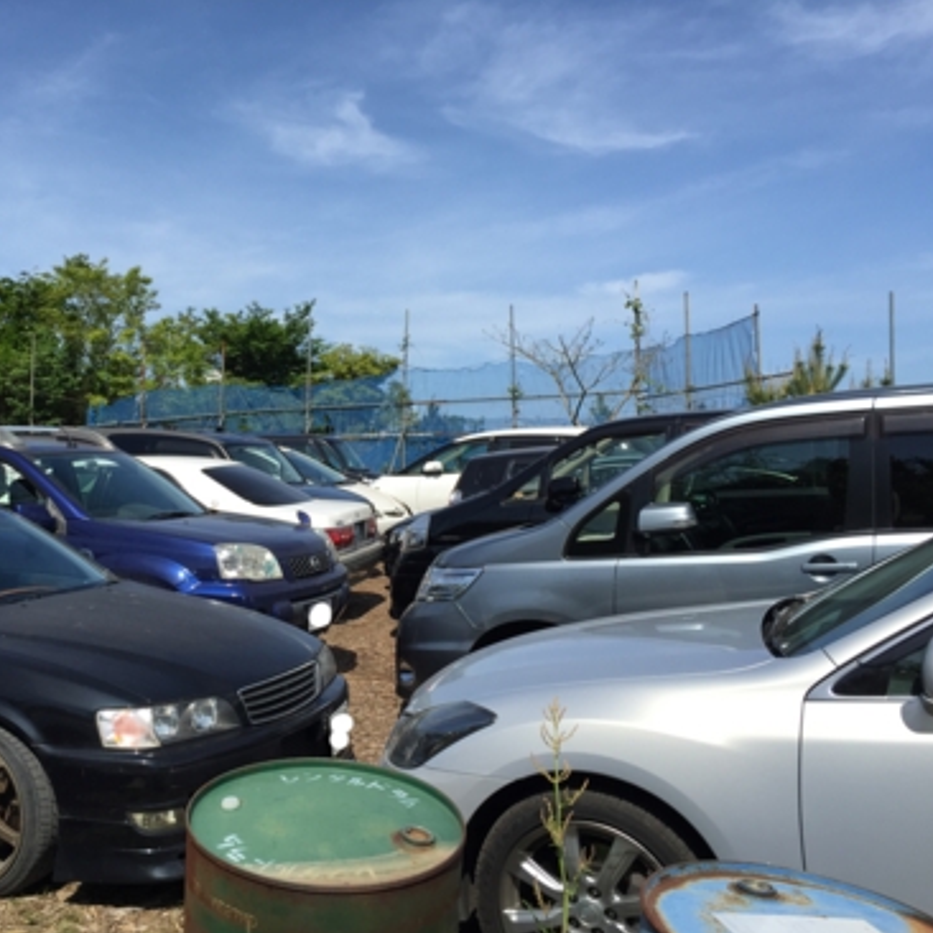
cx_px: 319
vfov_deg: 47.2
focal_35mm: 35
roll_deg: -0.4
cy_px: 465
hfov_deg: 46.5
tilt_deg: +1.1
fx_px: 1067
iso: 32
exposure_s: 1/2083
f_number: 2.2
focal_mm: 4.15
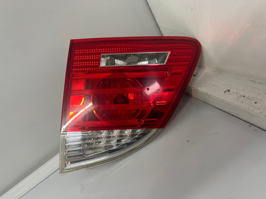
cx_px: 133
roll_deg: +33.0
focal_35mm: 26
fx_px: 200
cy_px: 100
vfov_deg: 53.1
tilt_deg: -27.0
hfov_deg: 67.3
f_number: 1.6
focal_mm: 5.1
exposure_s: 1/50
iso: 100
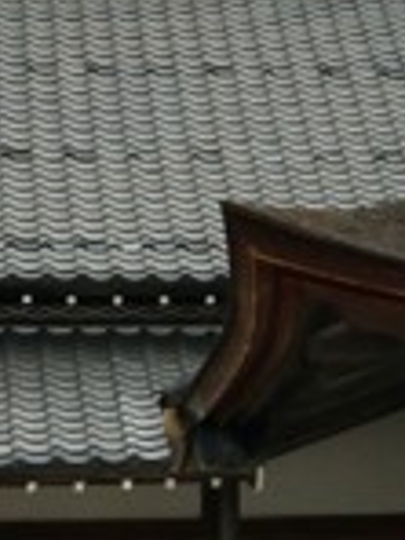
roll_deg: +2.0
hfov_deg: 7.0
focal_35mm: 200
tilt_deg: +9.0
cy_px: 193
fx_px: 3120
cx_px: 981
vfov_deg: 9.9
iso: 25
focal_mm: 4.15
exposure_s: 1/1012
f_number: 2.2
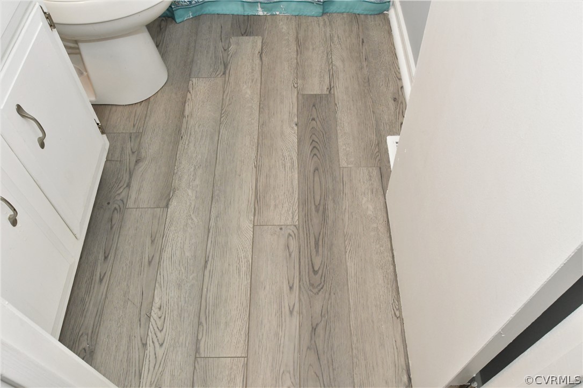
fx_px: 486
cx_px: 292
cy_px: 194
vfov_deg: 43.6
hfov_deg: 61.9
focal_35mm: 30
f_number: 10
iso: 3200
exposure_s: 1/60
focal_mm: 20
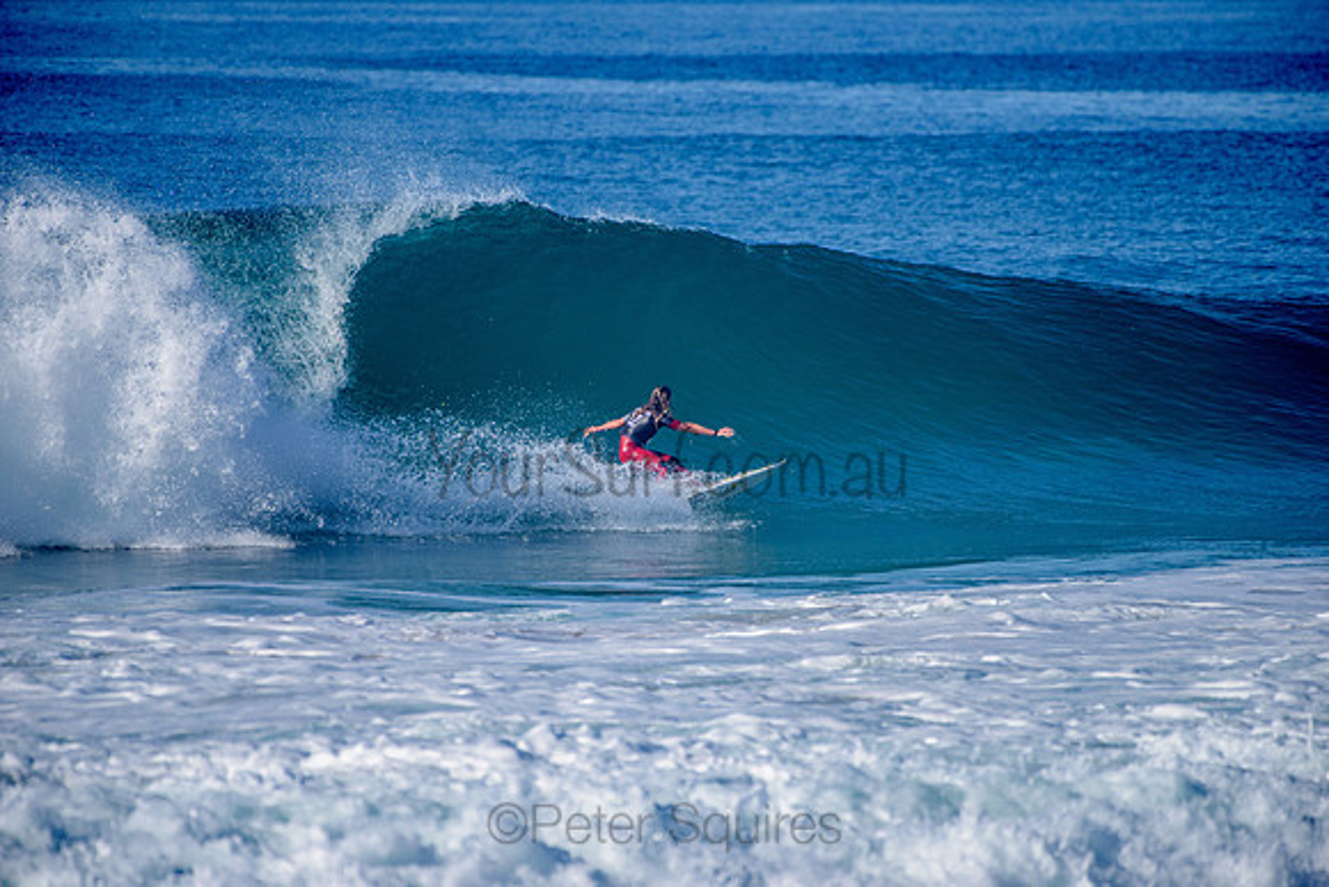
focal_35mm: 500
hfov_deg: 4.1
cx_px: 664
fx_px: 18462
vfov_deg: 2.8
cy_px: 444
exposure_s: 1/1600
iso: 140
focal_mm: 500
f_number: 5.6
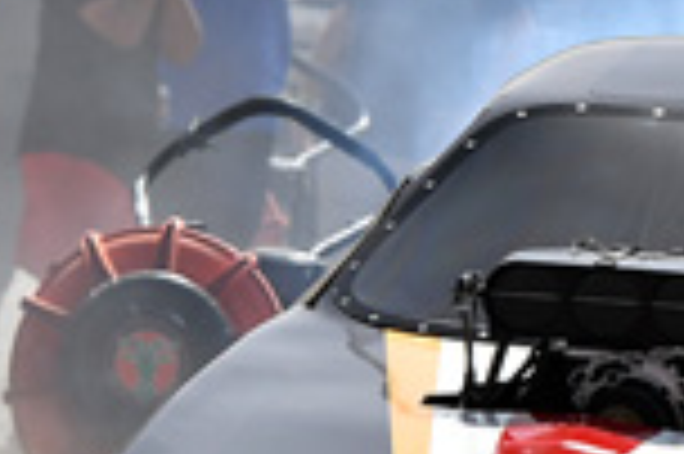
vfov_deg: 1.6
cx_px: 590
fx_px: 16429
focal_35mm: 866
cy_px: 436
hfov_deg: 2.4
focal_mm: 175
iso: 160
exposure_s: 1/1000
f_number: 5.6
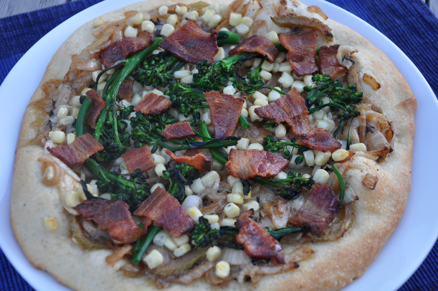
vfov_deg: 21.5
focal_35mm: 63
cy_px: 146
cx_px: 219
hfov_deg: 31.9
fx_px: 766
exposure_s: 1/80
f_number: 4.8
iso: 400
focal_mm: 42
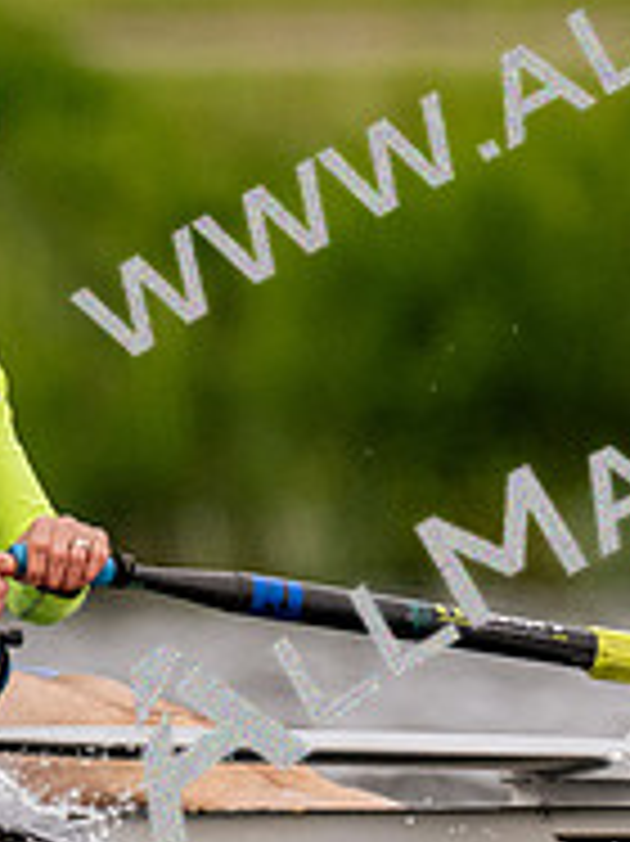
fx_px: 65254
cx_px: -256
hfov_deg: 0.6
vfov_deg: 0.7
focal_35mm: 2686
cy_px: 432
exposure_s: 1/2500
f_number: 4
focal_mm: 600
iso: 640
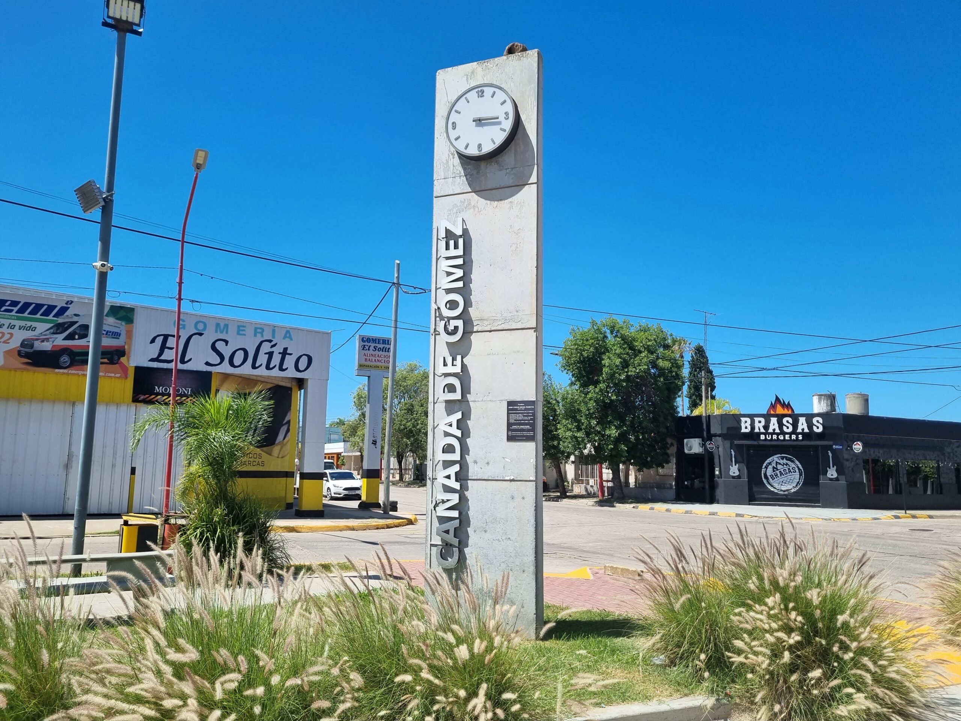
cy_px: 360
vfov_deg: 53.1
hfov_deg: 67.3
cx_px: 480
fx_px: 722
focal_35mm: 26
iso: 50
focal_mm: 5.4
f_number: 1.8
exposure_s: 1/2568
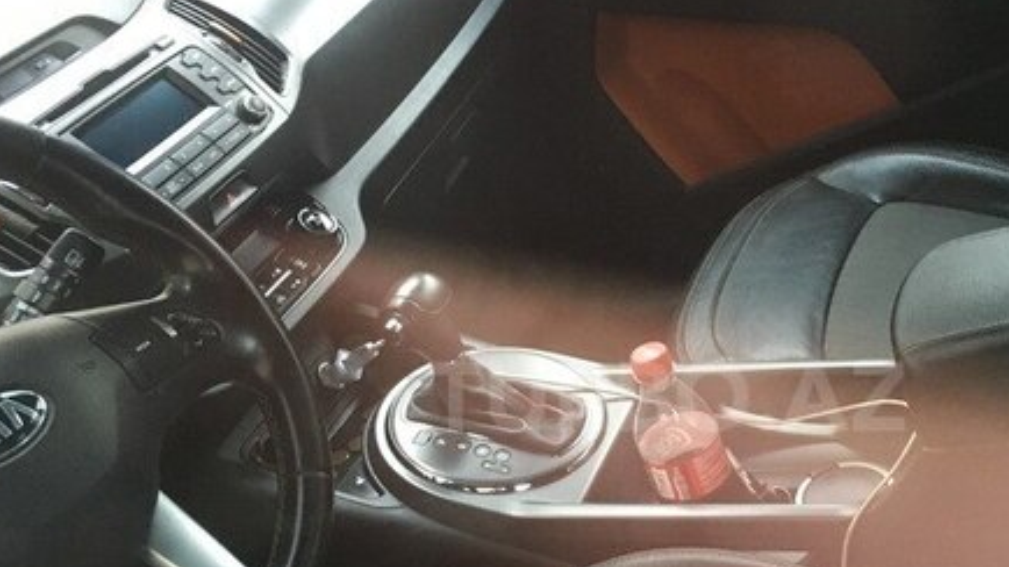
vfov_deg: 24.7
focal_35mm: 48
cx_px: 667
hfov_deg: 42.4
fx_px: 1284
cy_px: 396
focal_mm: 4.15
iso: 200
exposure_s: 1/25
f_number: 2.2
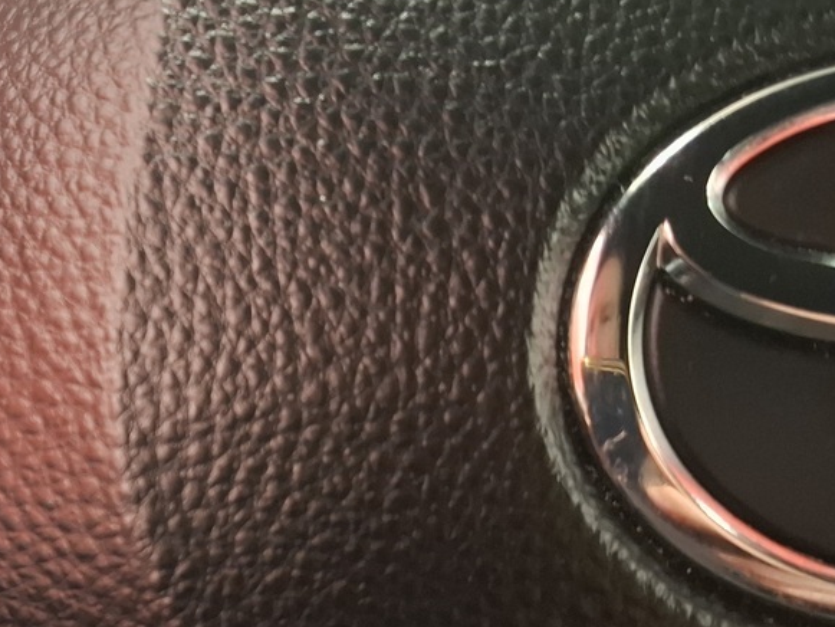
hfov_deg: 30.3
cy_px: 439
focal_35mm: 57
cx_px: -79
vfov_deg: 25.5
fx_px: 1375
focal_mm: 5.54
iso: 640
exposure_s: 1/25
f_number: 1.8
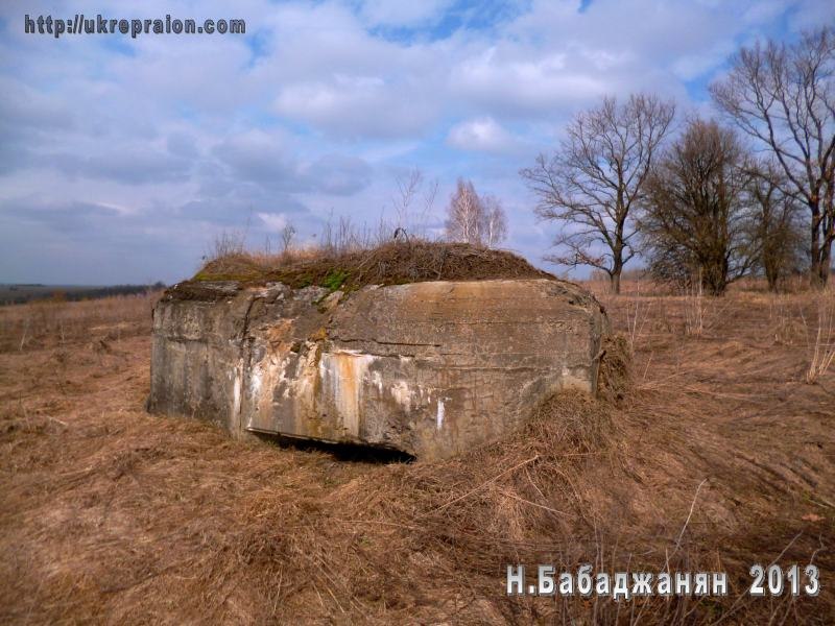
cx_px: 418
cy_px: 313
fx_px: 579
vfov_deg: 56.8
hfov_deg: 71.6
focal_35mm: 24
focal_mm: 4.3
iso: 100
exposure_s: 1/200
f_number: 9
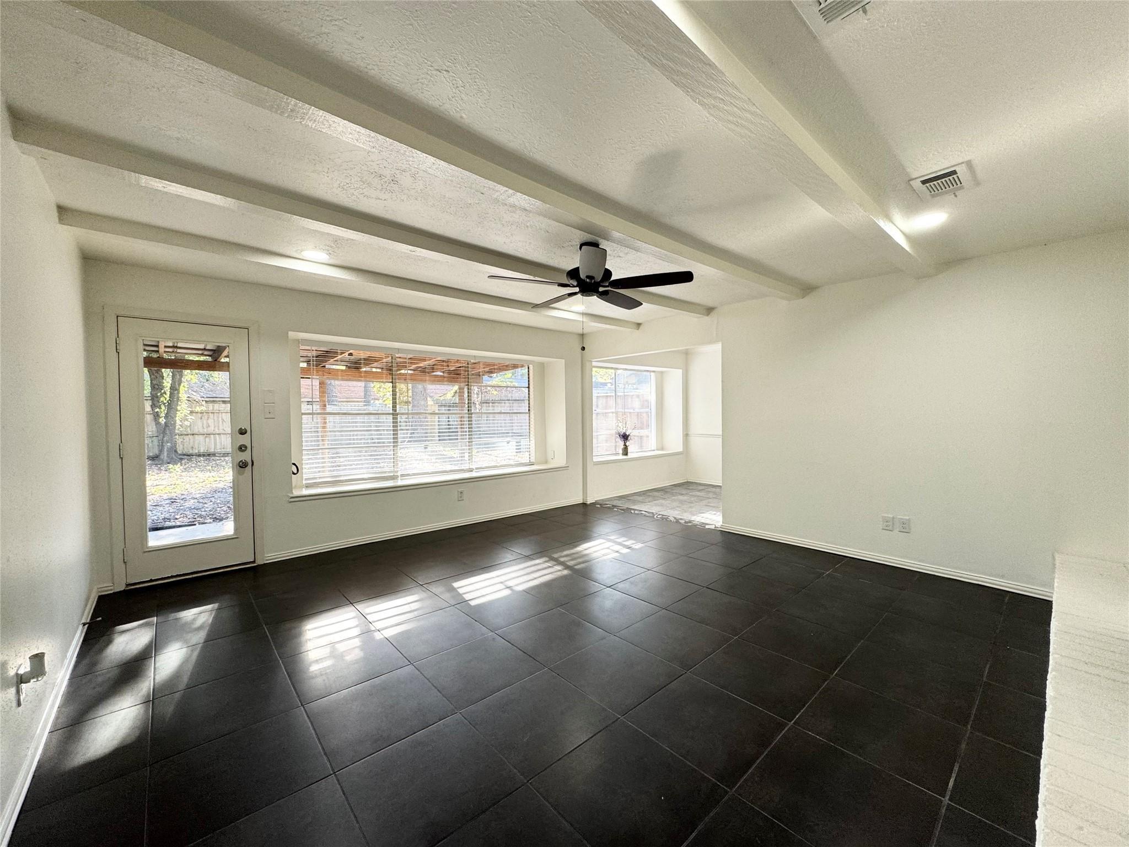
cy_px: 424
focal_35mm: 14
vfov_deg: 85.7
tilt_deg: -2.3
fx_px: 457
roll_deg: +0.3
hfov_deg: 102.1
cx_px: 564
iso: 100
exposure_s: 1/99
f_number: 2.2
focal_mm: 2.22
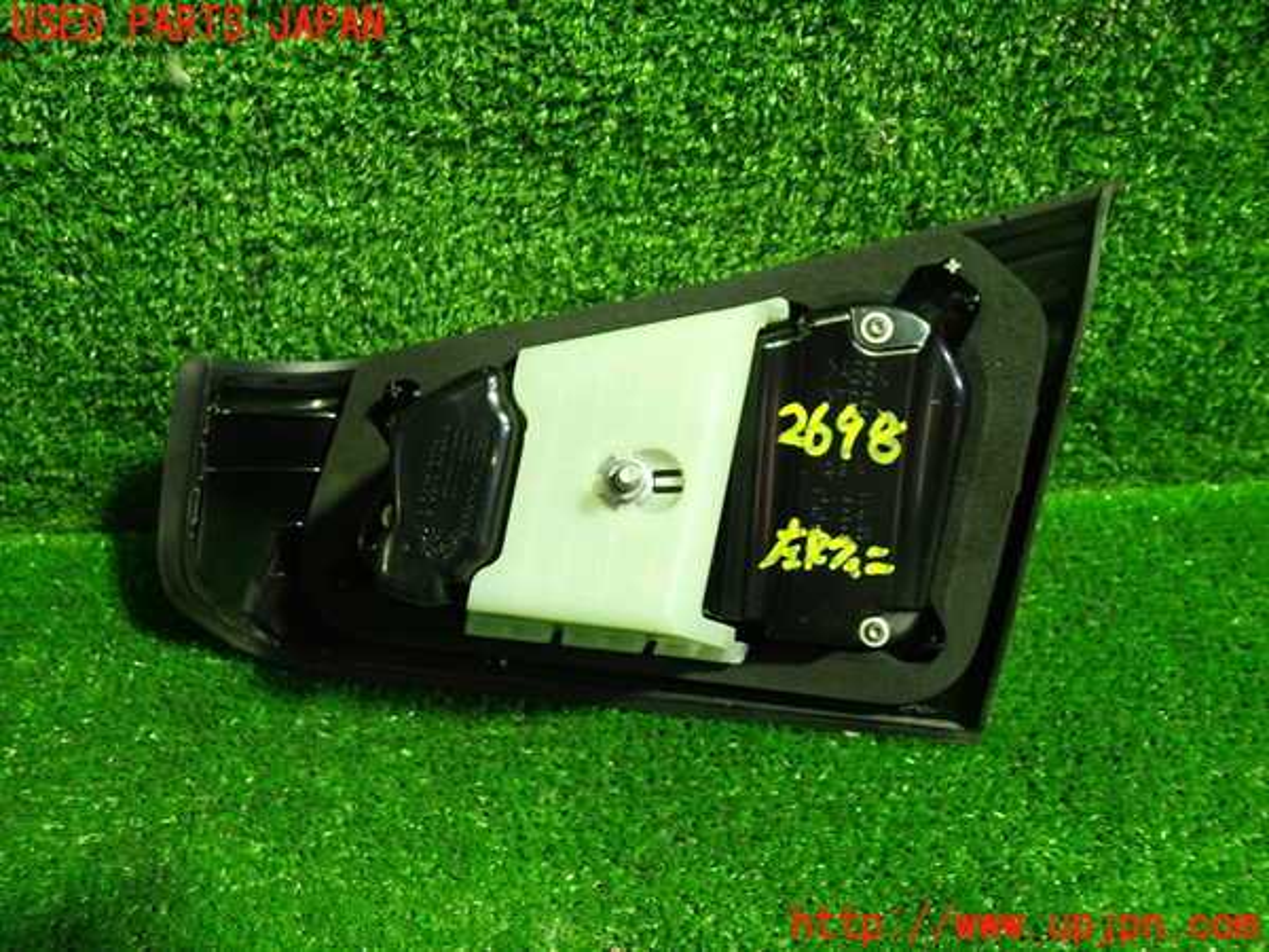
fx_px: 1100
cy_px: 476
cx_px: 634
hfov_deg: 60.0
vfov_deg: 46.8
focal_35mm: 30
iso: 320
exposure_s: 1/30
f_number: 2.3
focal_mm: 5.4
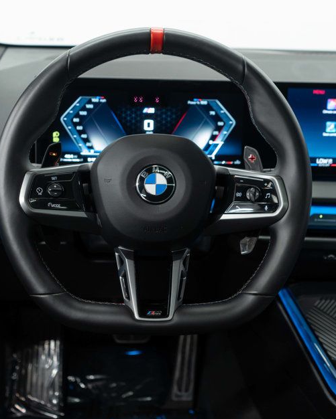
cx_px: 156
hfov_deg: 34.9
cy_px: 200
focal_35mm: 43
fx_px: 534
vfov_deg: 42.9
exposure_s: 1/40
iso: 640
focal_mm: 28
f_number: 3.2
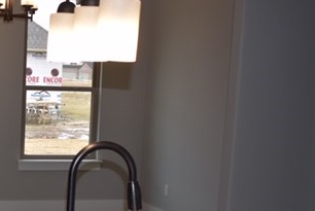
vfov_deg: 18.8
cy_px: 168
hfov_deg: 26.3
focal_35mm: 72
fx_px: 631
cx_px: -11
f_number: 3.8
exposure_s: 1/60
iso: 110
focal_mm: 23
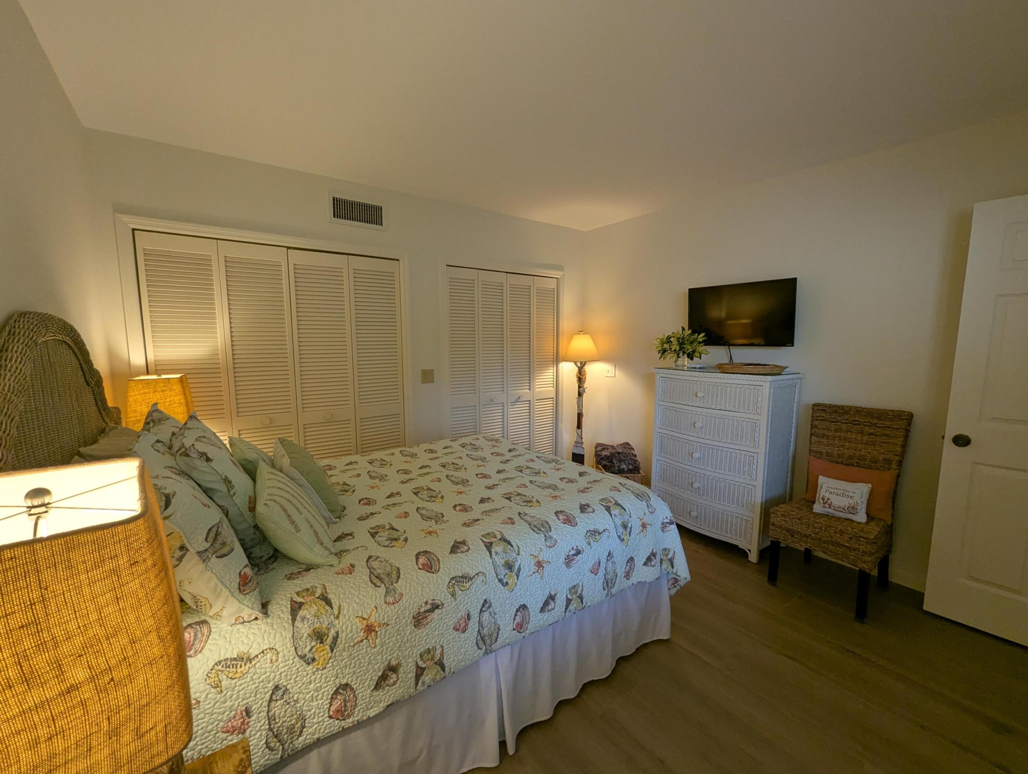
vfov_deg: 90.1
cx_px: 514
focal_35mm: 13
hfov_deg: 106.1
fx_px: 387
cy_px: 387
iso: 148
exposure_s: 1/76.8
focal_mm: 1.95
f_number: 2.2
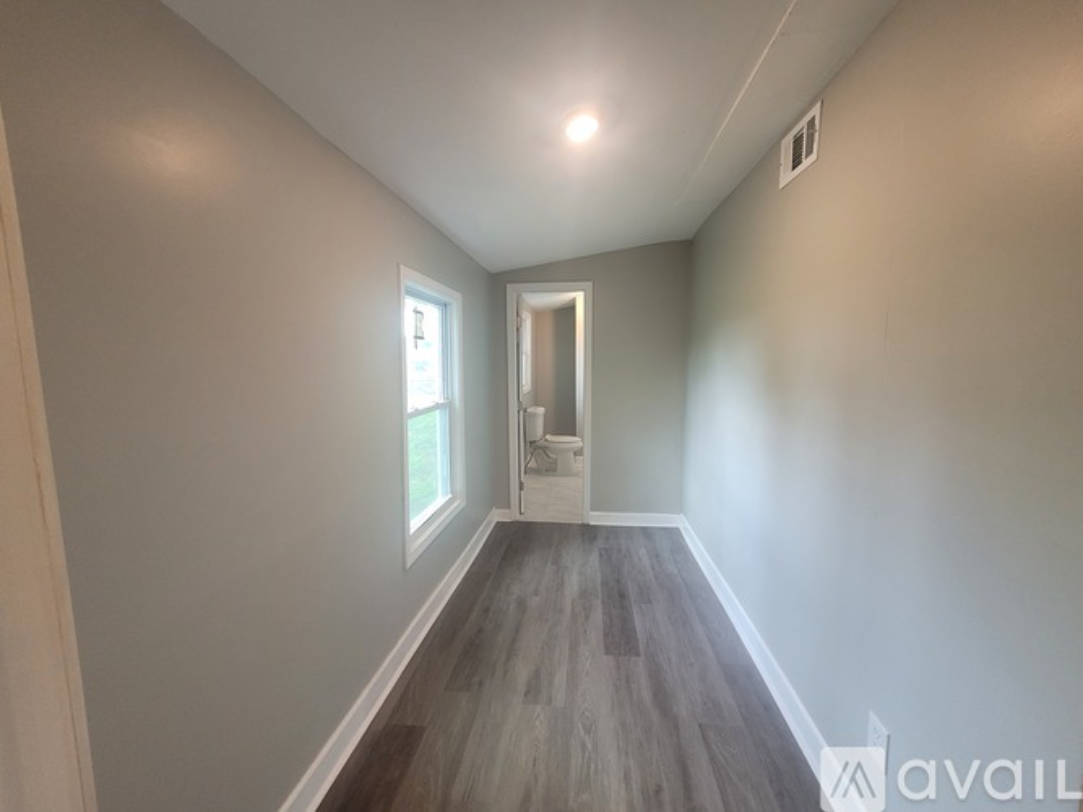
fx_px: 407
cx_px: 542
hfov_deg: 106.2
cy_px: 406
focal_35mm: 13
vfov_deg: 89.9
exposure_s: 1/60
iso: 200
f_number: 2.2
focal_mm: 1.74
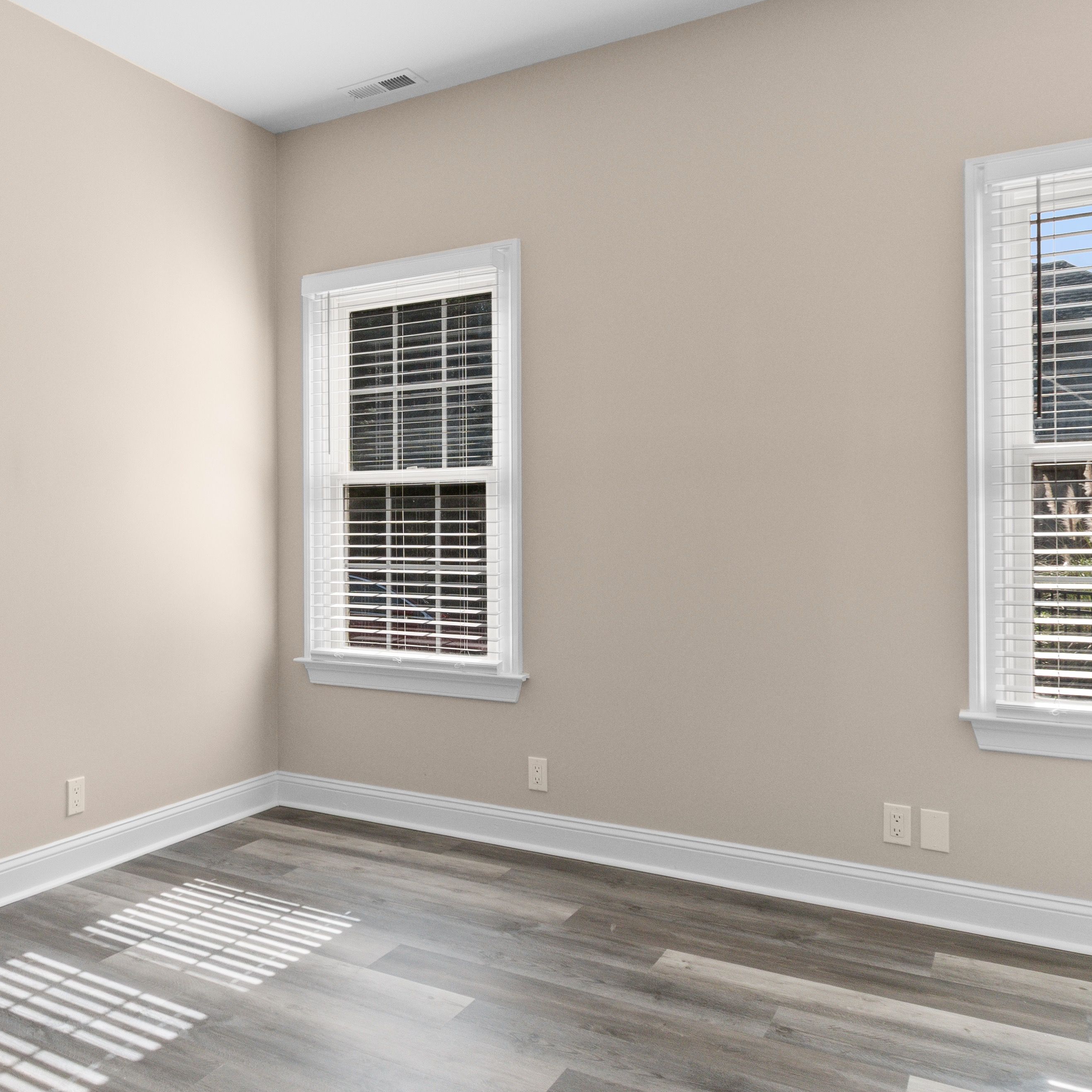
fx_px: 964
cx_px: 351
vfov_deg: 59.0
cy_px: 504
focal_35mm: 27
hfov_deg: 57.6
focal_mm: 10
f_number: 4.5
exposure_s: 1/50
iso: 100
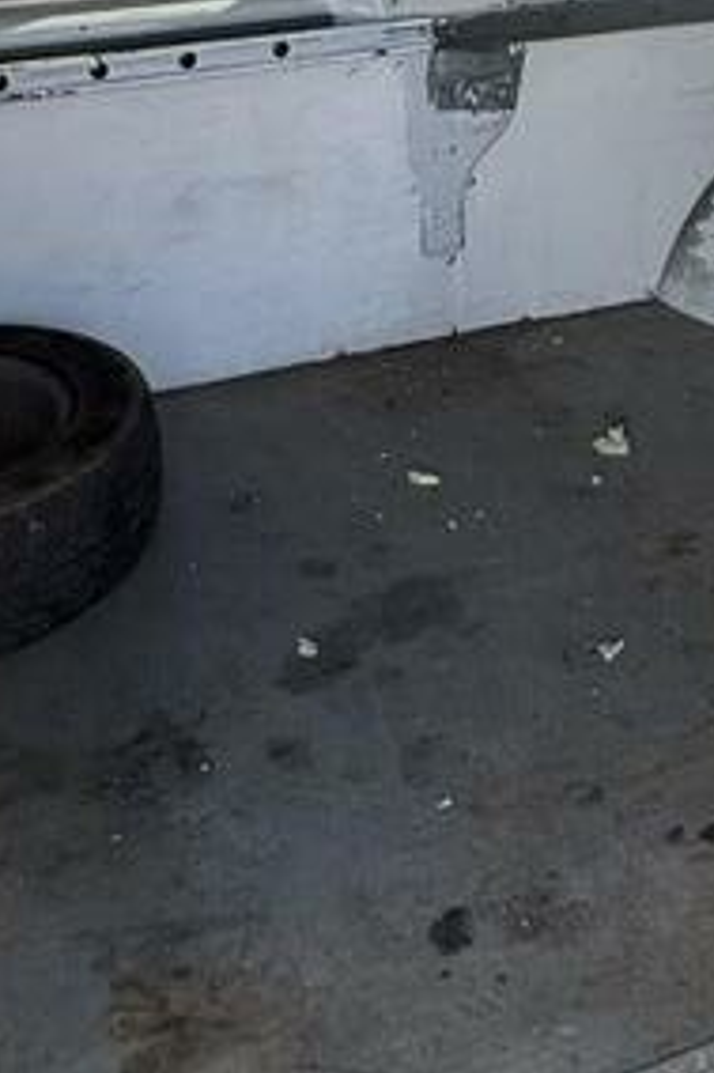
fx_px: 1370
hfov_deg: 29.2
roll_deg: -2.6
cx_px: 382
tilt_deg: -9.4
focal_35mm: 46
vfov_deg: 39.7
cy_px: 110
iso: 50
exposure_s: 1/236
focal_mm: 2.22
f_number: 2.2
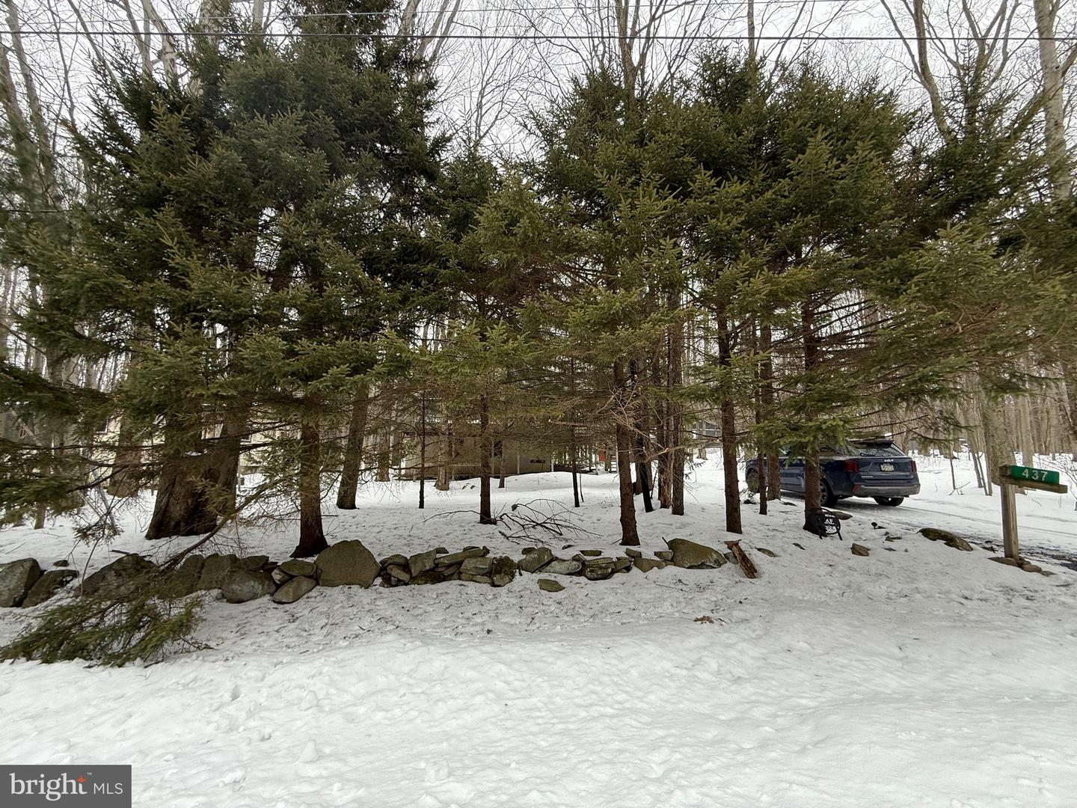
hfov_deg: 102.1
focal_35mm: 14
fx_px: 436
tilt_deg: +7.9
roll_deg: +0.4
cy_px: 404
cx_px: 538
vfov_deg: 85.7
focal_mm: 2.22
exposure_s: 1/201
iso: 50
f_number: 2.2
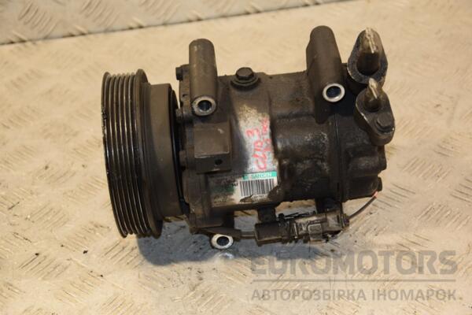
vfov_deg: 15.7
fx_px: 1141
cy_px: 158
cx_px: 236
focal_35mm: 87
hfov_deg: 23.4
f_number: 5
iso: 800
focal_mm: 58
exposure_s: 1/125
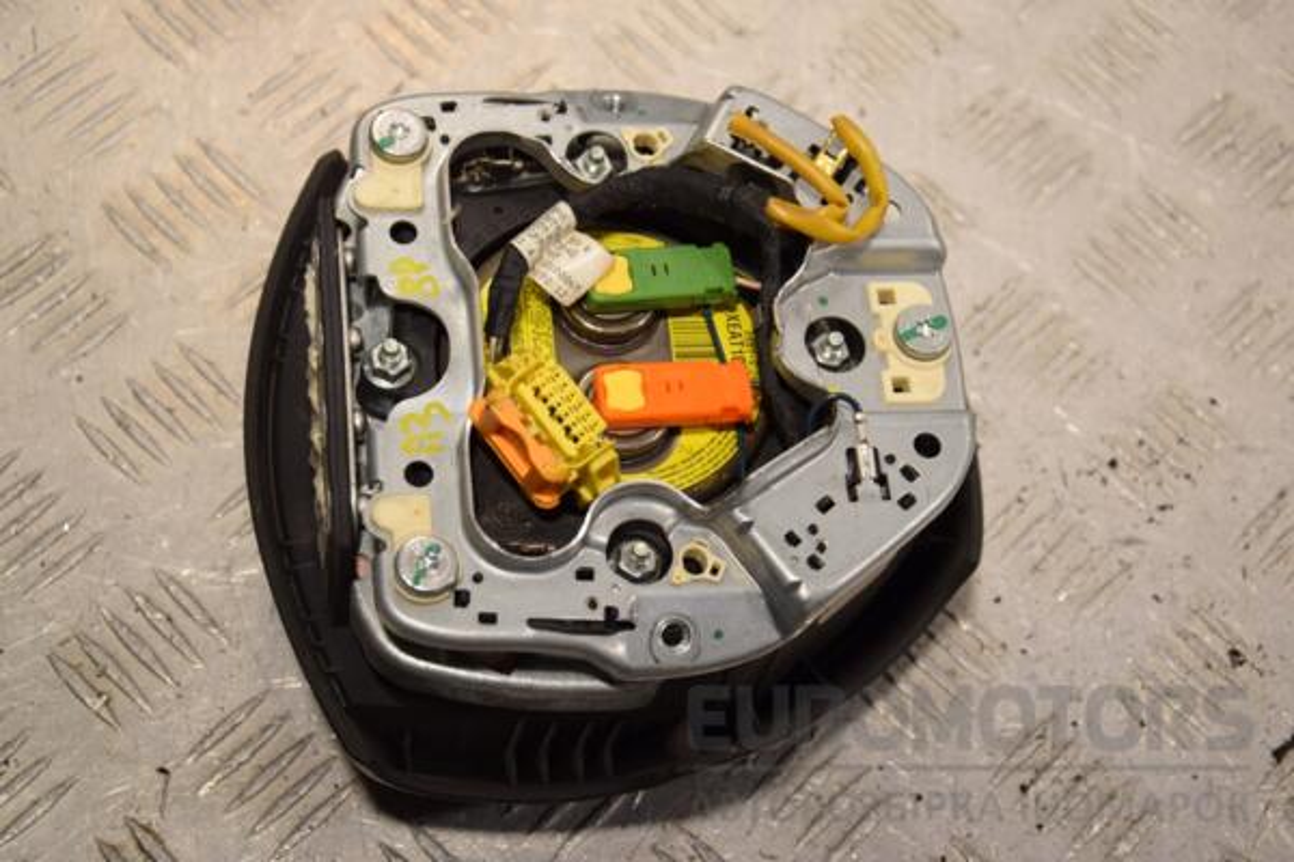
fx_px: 2426
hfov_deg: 29.9
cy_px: 431
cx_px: 647
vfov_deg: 20.2
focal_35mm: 68
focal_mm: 45
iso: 400
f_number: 6.3
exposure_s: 1/160
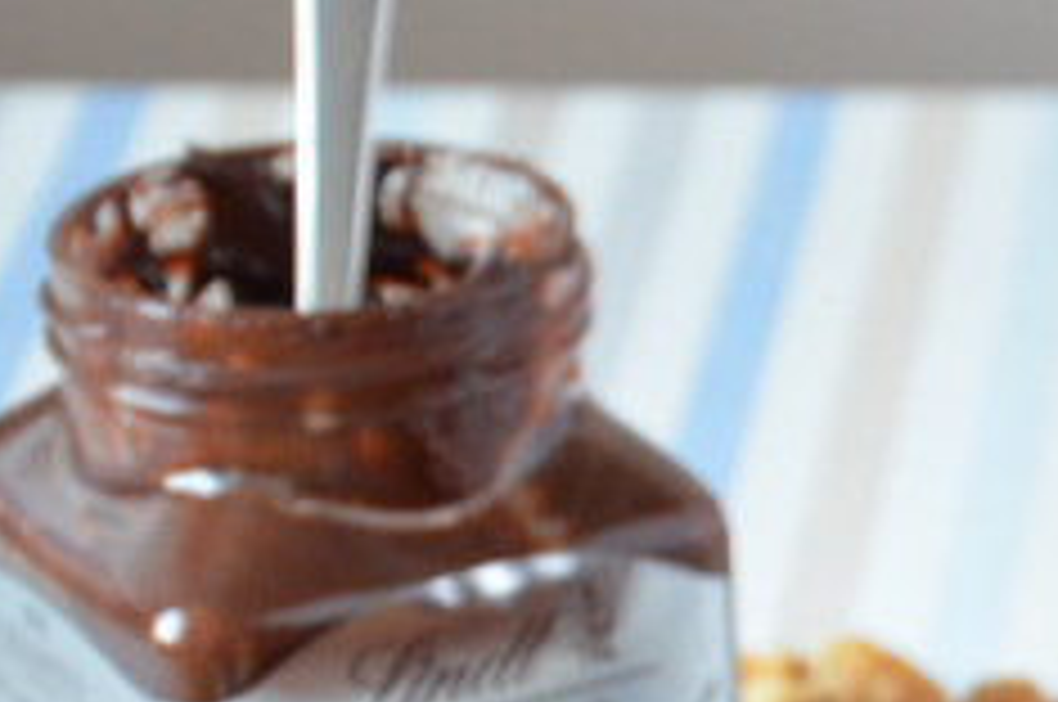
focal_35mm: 266
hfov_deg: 7.6
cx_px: 1504
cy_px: 830
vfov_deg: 5.1
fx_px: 7807
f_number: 5
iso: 1600
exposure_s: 1/60
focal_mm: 52
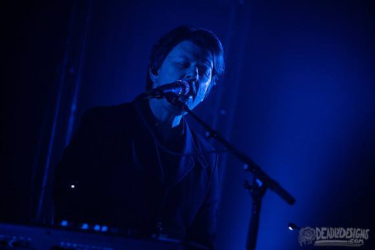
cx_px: 188
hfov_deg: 14.2
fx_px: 1511
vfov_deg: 9.5
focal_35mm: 145
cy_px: 125
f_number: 3.2
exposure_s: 1/100
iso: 3200
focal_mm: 145
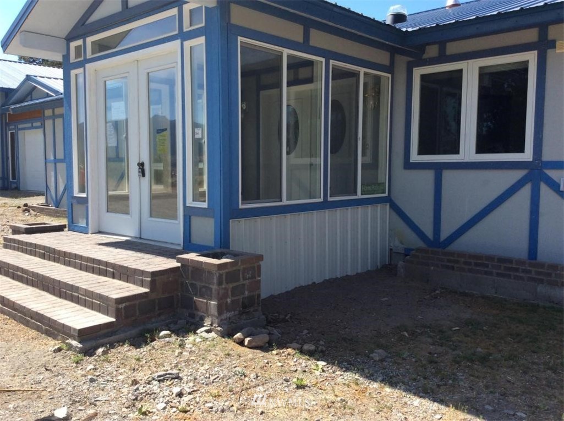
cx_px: 282
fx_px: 520
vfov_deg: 44.0
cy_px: 210
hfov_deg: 56.9
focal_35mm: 32
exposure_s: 1/894
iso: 32
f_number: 2.4
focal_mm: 3.3
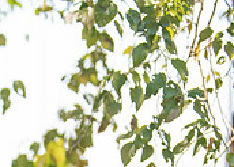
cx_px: -145
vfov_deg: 6.5
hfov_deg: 9.0
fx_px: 1443
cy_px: 297
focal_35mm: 217
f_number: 1.2
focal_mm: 50
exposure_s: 1/1600
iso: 100
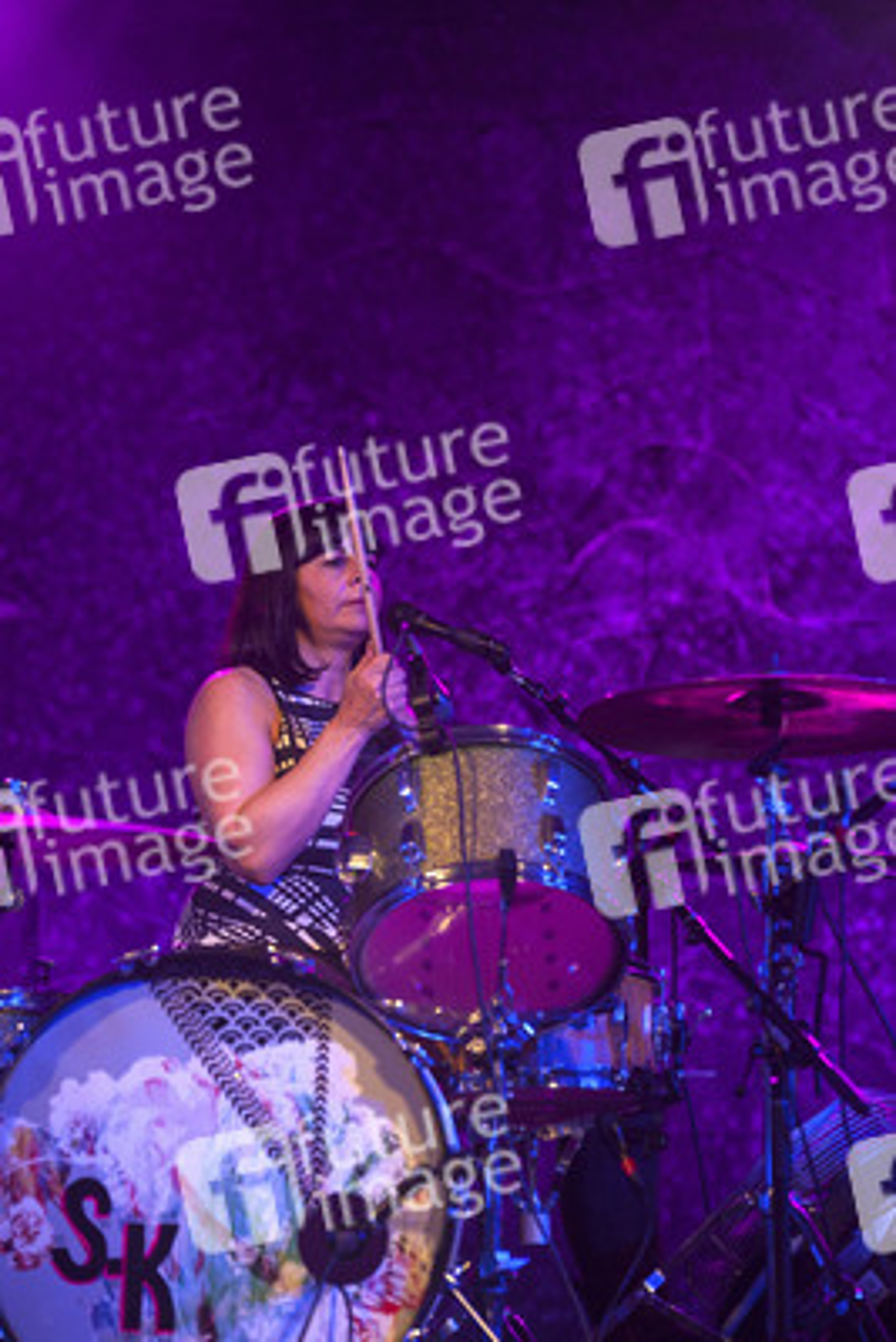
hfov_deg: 13.4
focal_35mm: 102
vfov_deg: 20.0
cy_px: 671
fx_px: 3804
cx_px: 448
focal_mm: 102
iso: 1600
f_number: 2.8
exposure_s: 1/500
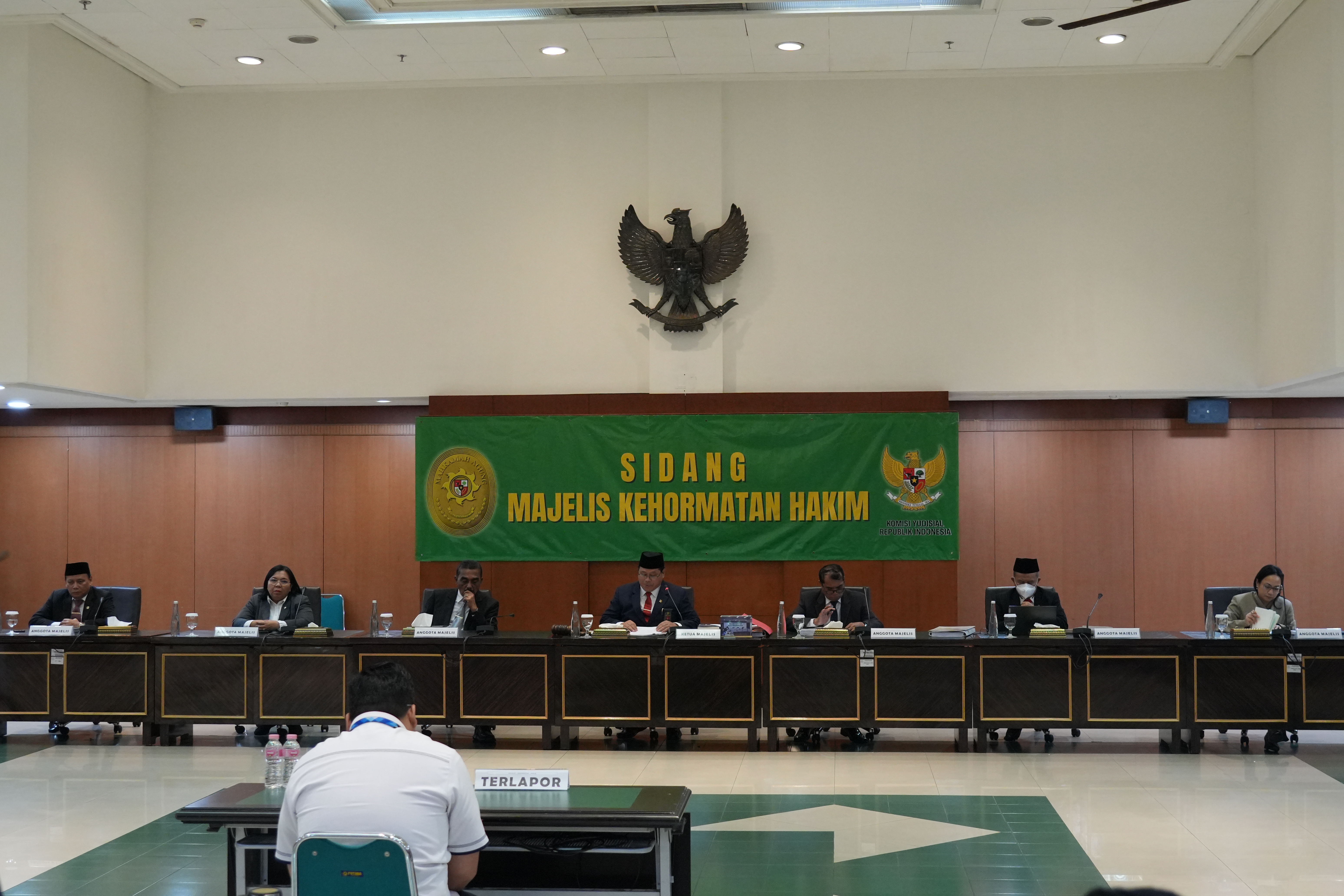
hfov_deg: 42.3
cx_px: 672
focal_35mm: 46
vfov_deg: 28.9
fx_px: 1736
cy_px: 448
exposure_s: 1/160
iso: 3200
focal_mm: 31
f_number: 4
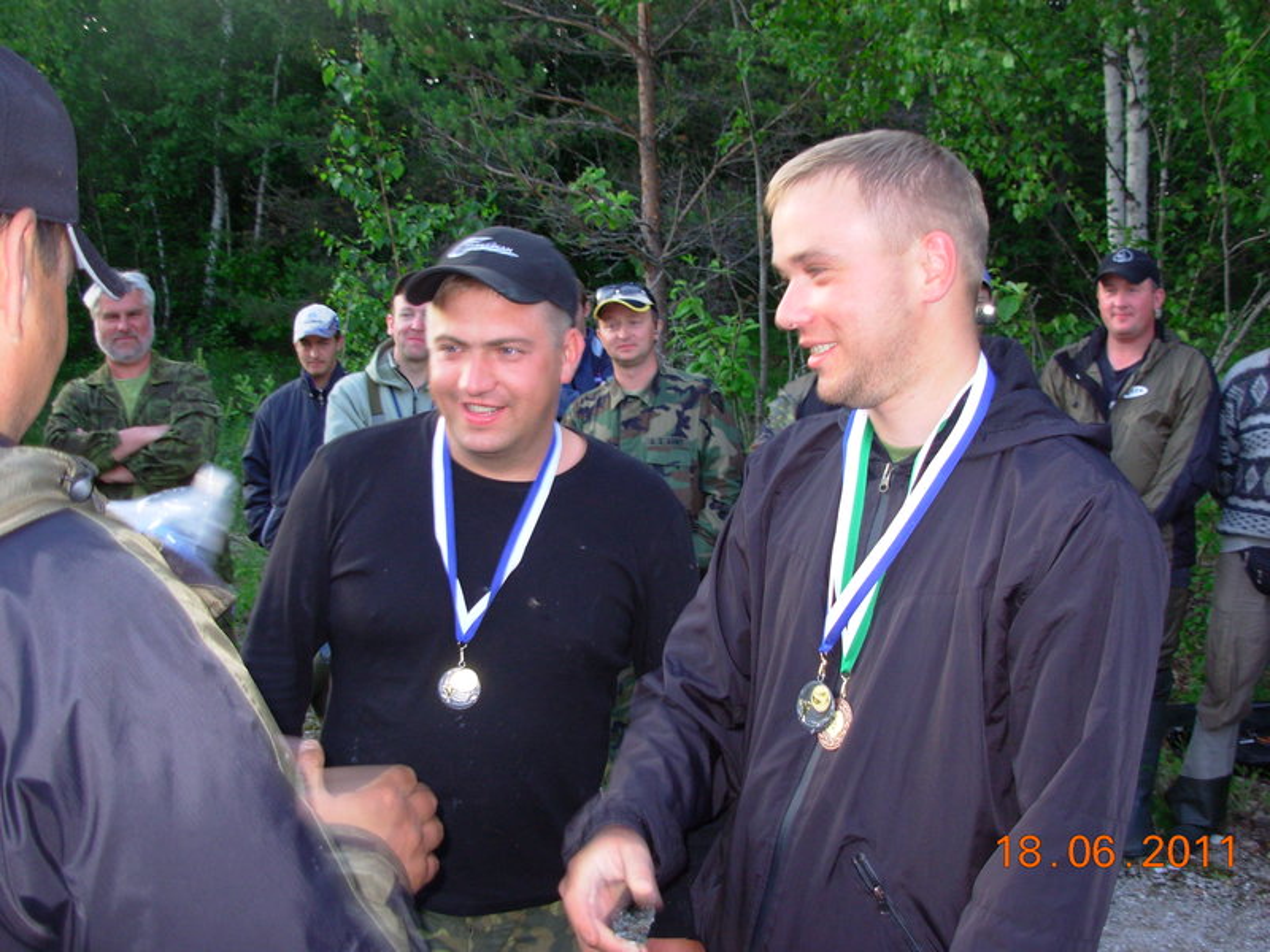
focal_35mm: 38
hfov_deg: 49.0
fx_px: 1394
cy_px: 476
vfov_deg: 37.7
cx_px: 635
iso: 50
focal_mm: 6.3
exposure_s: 1/32
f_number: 2.9
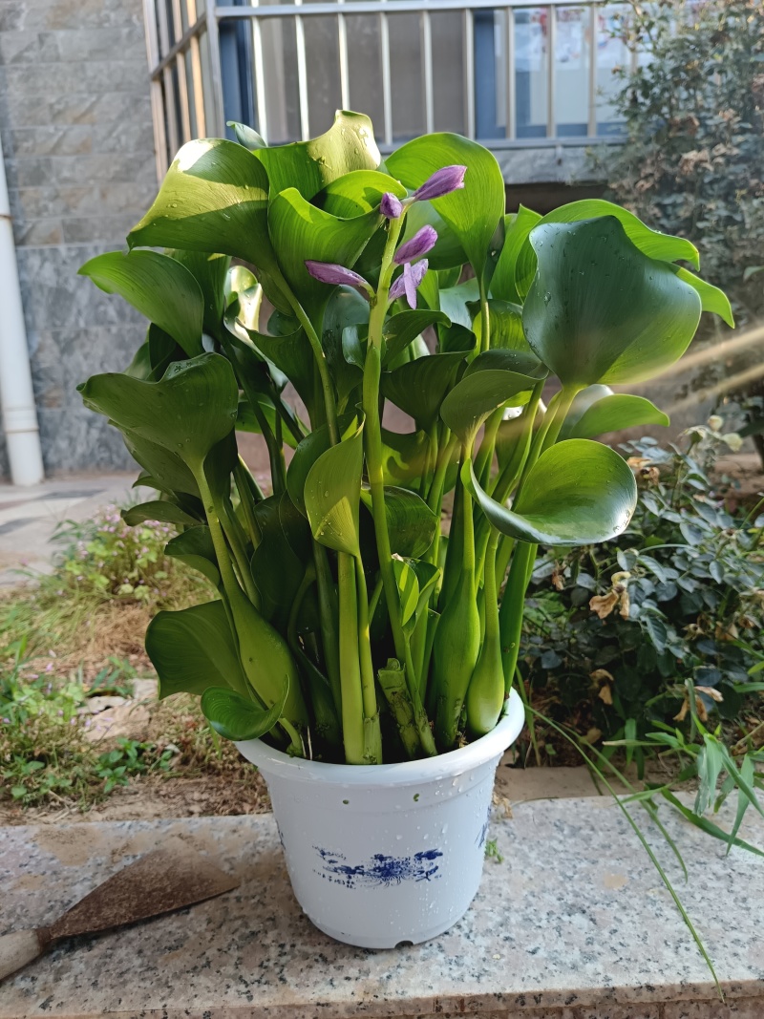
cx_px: 382
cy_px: 510
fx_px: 706
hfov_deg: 56.8
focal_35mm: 24
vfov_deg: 71.6
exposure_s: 1/100
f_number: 1.75
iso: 423
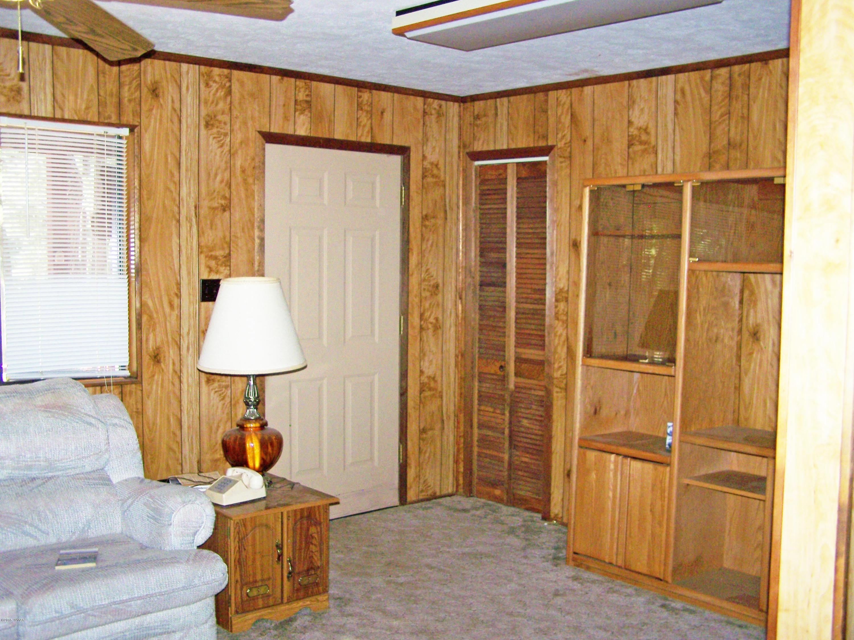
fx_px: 937
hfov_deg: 49.0
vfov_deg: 37.7
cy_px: 320
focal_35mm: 38
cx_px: 427
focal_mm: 6.3
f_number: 2.8
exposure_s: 1/60
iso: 80
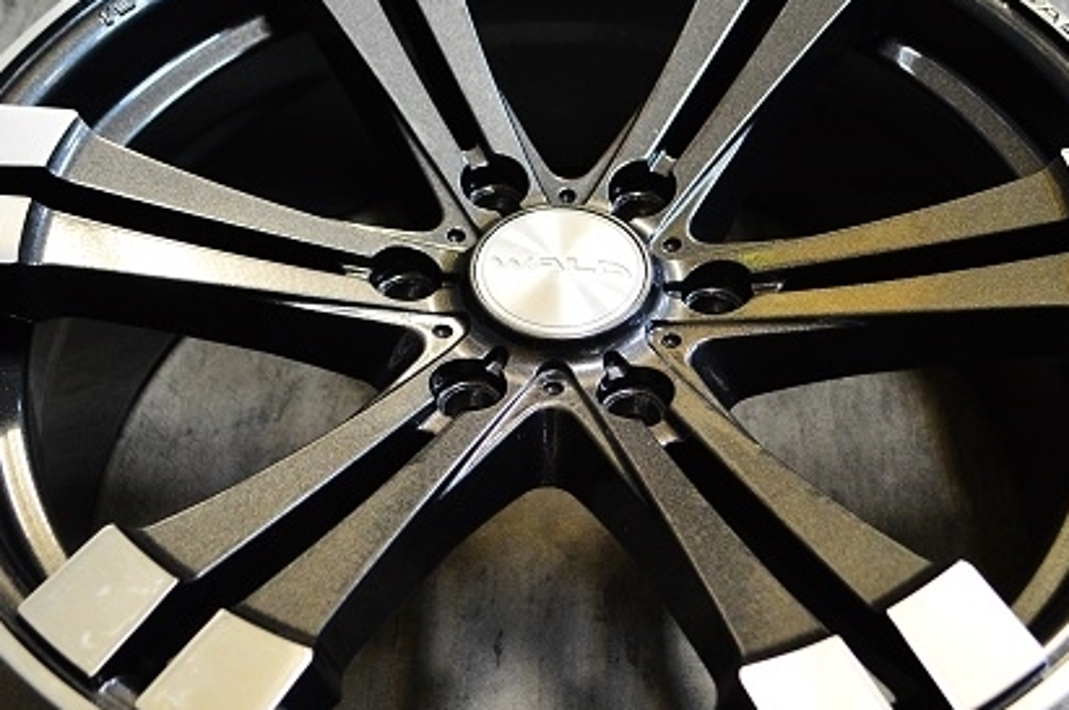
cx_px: 580
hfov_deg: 42.8
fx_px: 1364
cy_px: 346
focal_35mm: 46
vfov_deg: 29.2
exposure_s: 1/60
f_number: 4
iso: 3200
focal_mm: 20
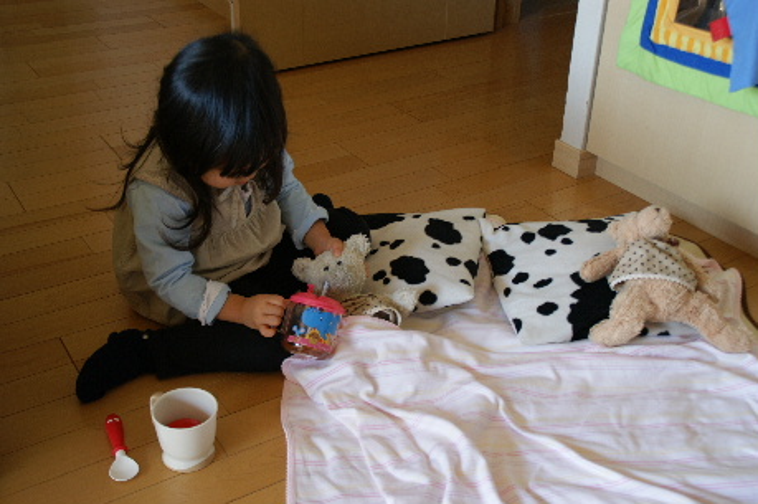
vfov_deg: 31.8
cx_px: 379
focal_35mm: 42
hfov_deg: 46.4
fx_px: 883
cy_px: 252
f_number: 4
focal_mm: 28
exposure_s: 1/60
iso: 100
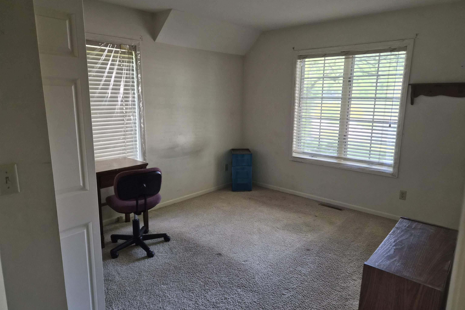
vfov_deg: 53.1
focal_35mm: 24
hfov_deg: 73.7
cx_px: 233
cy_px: 164
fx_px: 310
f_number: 1.8
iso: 500
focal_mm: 5.4
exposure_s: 1/120
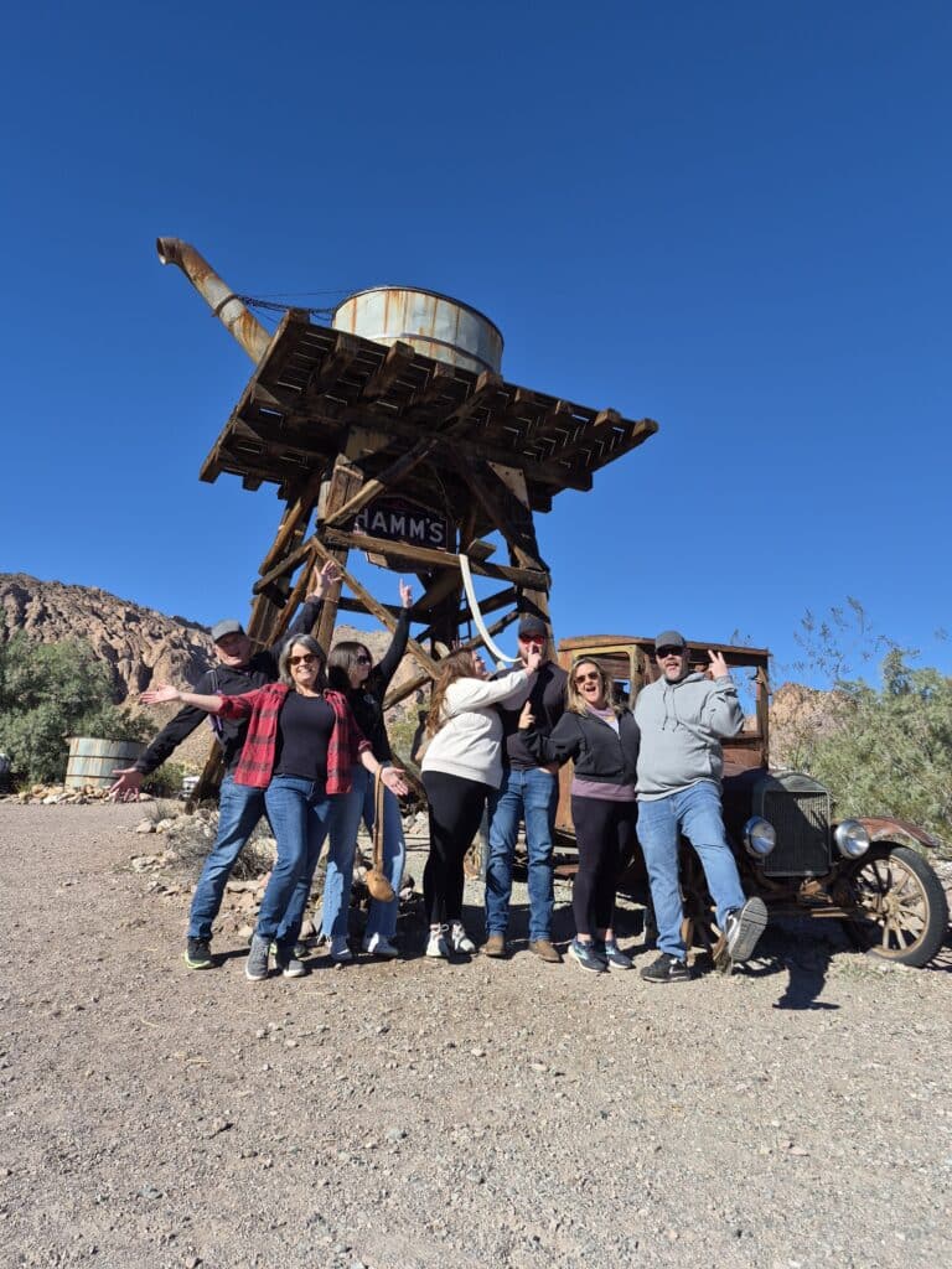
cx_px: 476
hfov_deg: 58.9
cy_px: 634
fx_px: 843
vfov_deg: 73.9
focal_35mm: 23
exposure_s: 1/5648
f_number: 1.8
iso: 80
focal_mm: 5.4
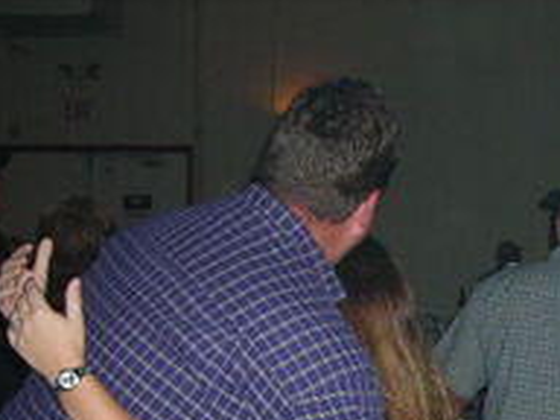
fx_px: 1278
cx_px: 432
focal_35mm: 79
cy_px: 432
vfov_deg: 18.1
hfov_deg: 24.4
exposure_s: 1/60.1
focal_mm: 6.3
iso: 167
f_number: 3.2
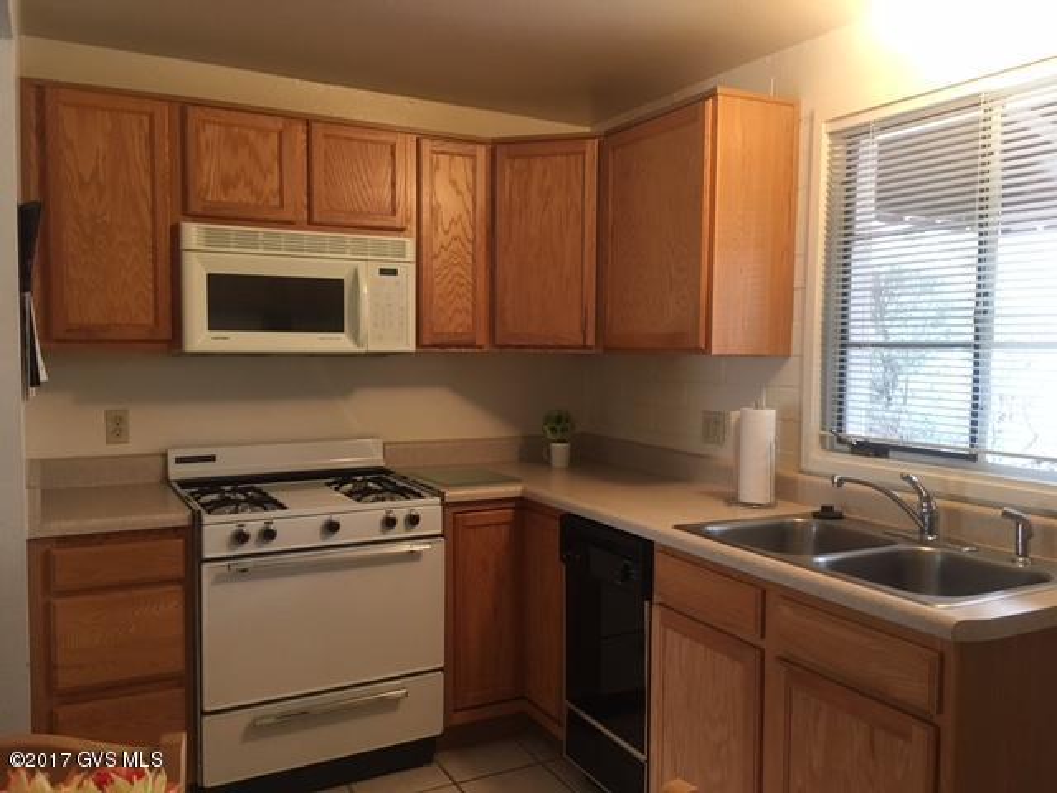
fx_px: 886
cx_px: 528
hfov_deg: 61.7
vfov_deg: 48.2
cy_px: 396
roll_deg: -1.4
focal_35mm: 29
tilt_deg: -4.1
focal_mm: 4.15
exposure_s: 1/30
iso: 125
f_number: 2.2
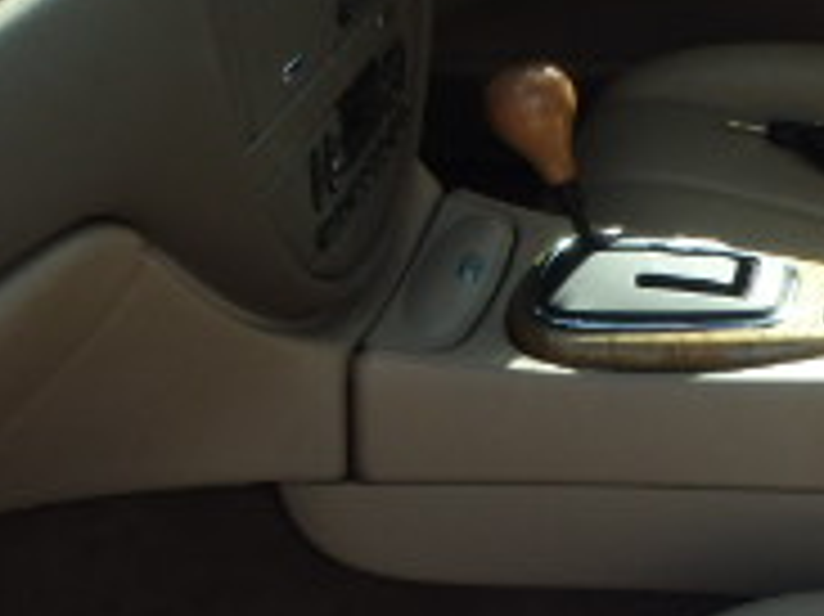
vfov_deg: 15.1
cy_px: 337
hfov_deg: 19.6
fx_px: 2331
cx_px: 779
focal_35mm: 98
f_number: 3.9
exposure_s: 1/320
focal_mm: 5
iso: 125
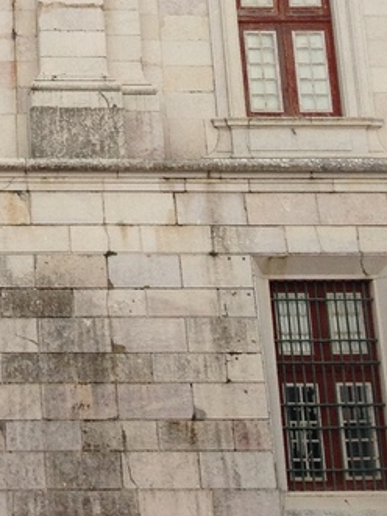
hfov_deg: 11.4
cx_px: -112
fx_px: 1894
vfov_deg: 14.8
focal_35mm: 127
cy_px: -165
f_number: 2.4
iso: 64
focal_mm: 4.28
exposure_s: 1/130
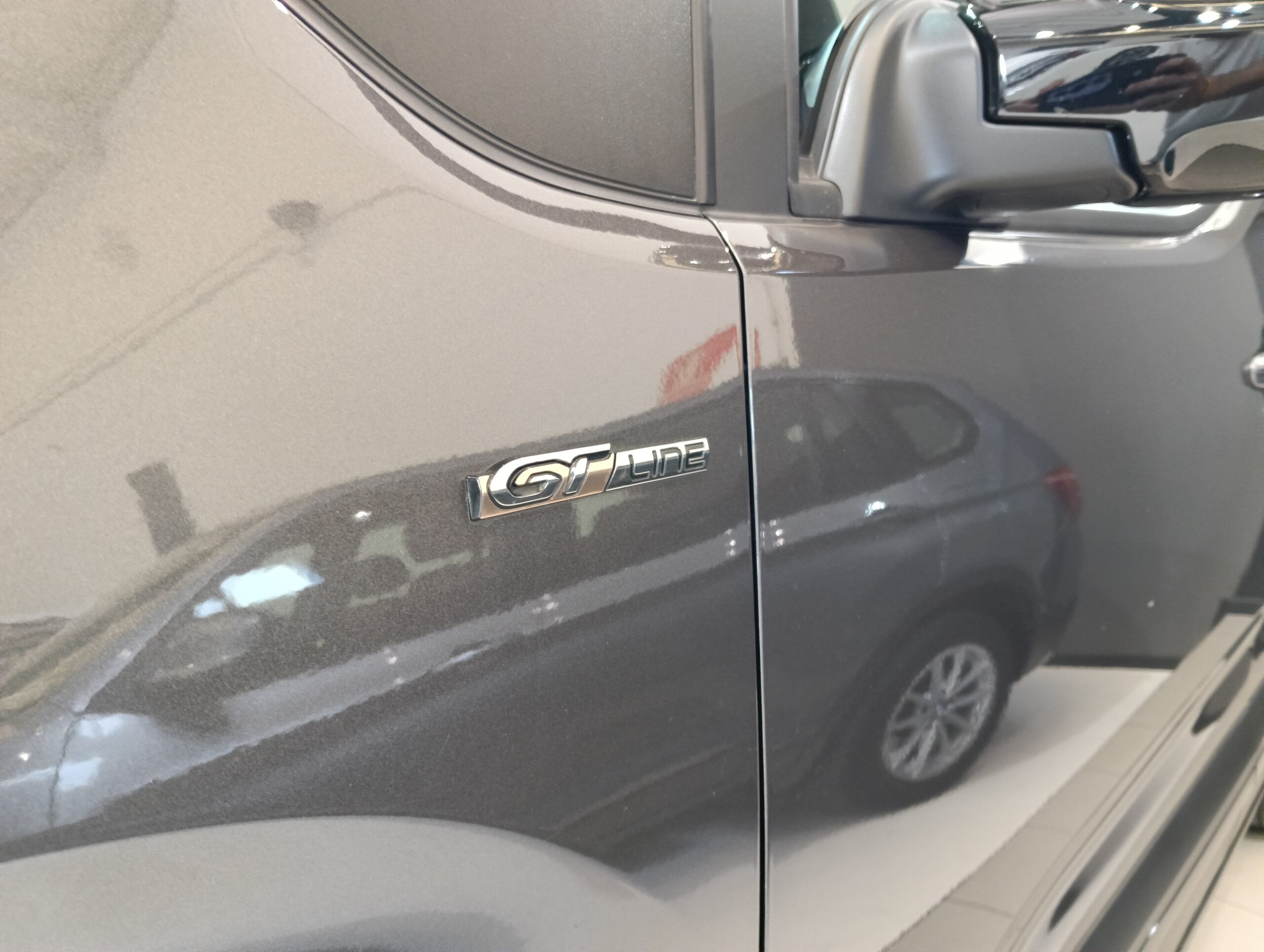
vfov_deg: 51.5
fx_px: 987
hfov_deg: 65.2
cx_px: 632
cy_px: 476
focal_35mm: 27
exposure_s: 1/25
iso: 800
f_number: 16
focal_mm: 3.98
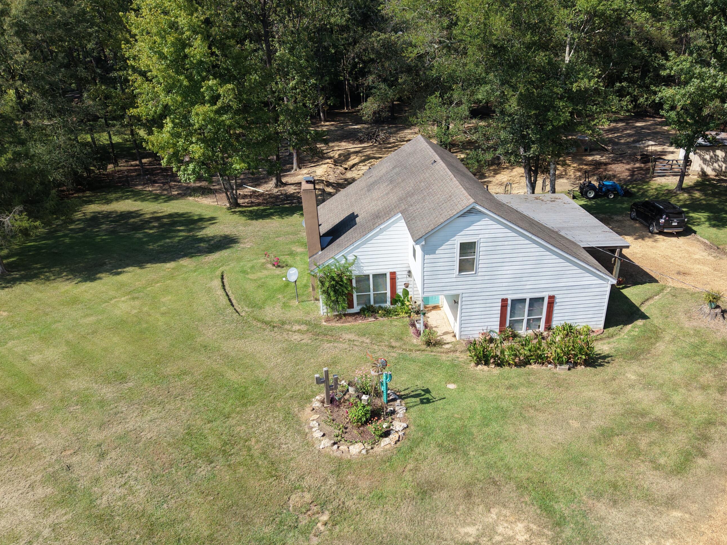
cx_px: 409
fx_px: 588
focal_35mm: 28
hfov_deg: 63.2
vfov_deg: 49.7
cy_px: 296
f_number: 1.8
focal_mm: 8.67
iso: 280
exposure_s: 1/4000
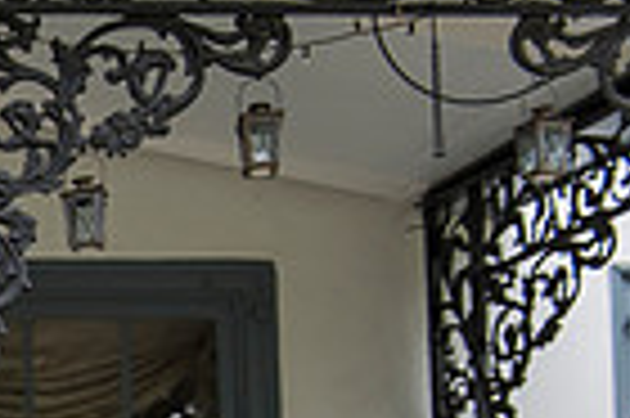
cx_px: -683
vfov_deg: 9.6
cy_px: 755
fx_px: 2360
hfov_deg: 13.0
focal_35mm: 135
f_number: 3.2
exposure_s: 1/1250
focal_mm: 32
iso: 400
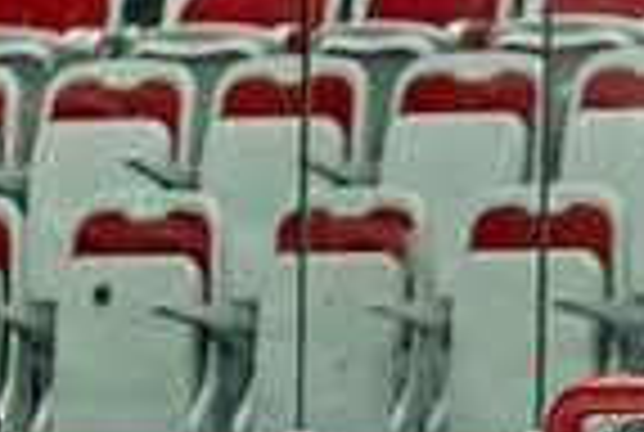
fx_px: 14036
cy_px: 944
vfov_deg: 1.8
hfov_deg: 2.6
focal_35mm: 783
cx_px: 806
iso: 3200
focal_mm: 134
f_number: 2.8
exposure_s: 1/1250
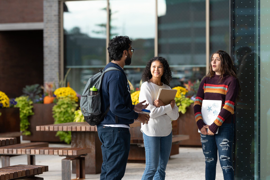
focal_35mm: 105
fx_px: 787
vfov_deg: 13.0
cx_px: 135
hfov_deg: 19.5
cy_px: 90
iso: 125
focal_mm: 105
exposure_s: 1/250
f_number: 2.5
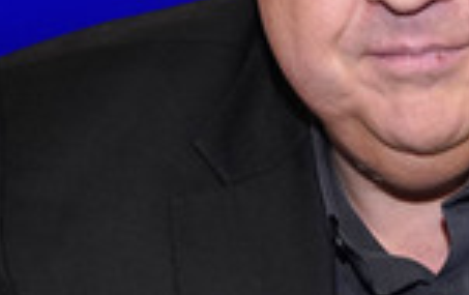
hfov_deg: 23.7
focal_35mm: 85
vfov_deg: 15.1
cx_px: 415
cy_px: -12
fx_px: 1088
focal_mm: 28
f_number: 5.6
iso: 1600
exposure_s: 1/125
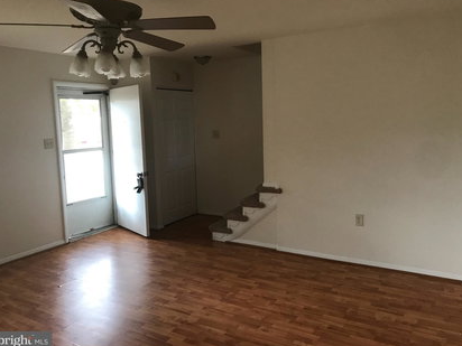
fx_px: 387
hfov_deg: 61.7
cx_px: 233
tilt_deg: -7.0
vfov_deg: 48.2
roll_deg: +1.8
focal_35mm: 29
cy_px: 171
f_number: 1.8
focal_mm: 3.99
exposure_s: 1/20
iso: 40
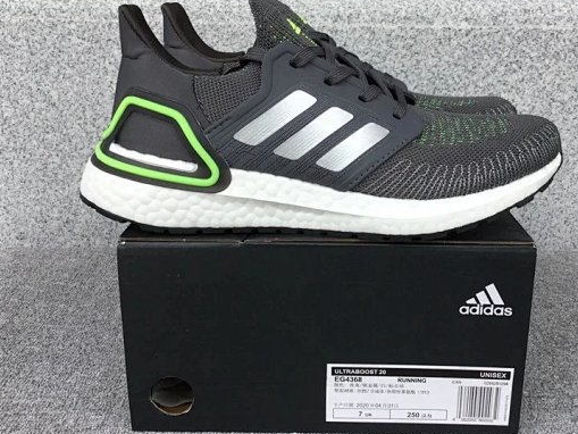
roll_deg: -0.5
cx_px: 322
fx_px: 651
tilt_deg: -15.0
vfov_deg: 36.8
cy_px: 185
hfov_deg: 47.8
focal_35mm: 39
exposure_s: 1/323
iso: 25
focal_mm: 3.3
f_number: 2.4
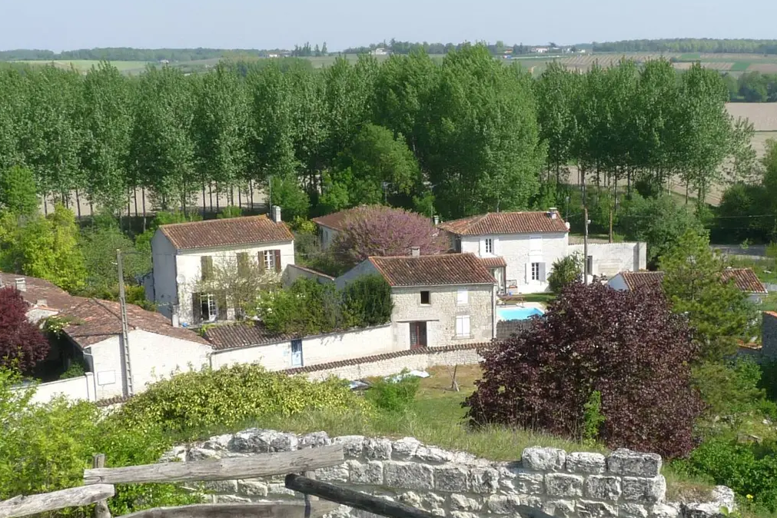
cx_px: 485
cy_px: 310
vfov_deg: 25.0
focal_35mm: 54
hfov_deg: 36.7
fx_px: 1165
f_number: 5.6
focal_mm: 4.8
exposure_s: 1/320
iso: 100
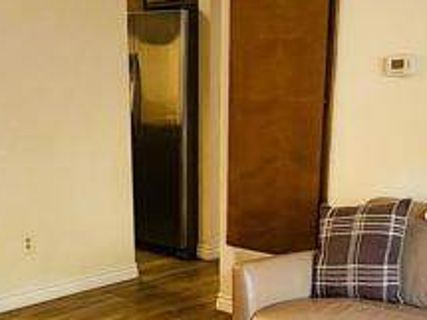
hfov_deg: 31.1
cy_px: 421
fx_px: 764
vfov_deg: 21.3
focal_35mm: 62
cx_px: 165
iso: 320
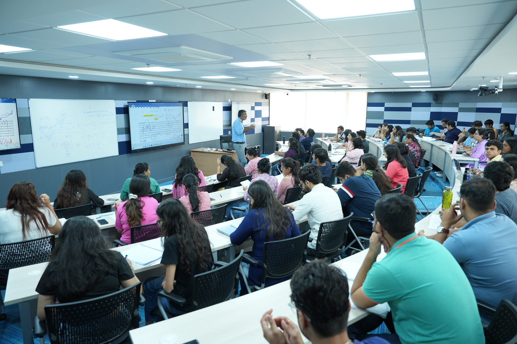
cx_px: 258
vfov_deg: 53.1
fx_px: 345
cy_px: 172
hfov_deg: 73.8
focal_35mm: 24
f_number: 4.5
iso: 1250
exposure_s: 1/100
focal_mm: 24
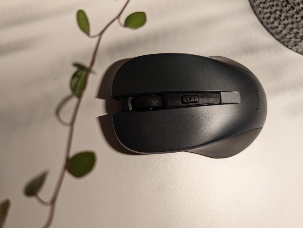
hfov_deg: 39.6
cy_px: 114
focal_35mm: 48
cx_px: 152
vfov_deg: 30.3
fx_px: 421
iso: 60
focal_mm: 6.81
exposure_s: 1/23.8
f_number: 1.85
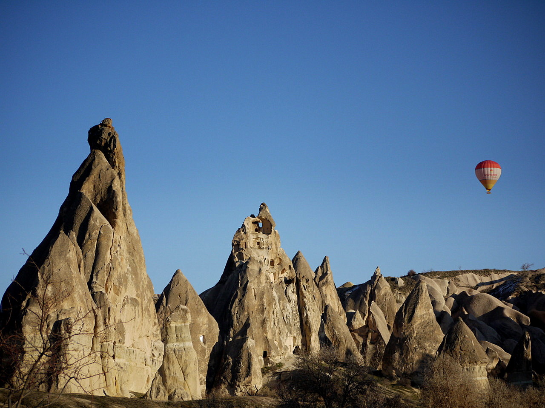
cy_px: 204
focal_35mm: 112
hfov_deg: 17.6
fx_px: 1763
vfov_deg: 13.2
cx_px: 272
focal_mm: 56
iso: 320
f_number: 4.1
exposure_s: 1/3200
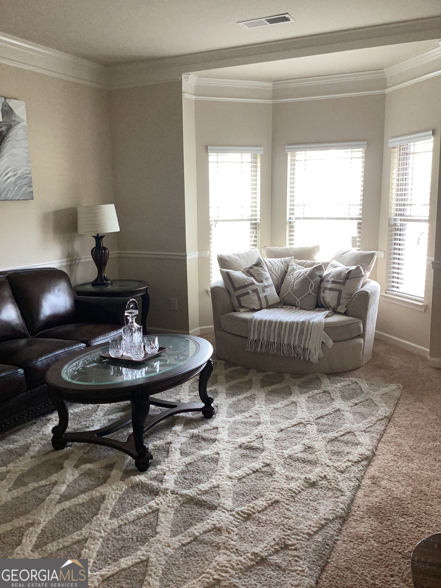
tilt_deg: -11.8
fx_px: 527
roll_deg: +1.0
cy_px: 294
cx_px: 220
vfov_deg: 58.4
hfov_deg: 45.4
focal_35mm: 31
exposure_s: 1/60
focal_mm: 3.3
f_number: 2.4
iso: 125
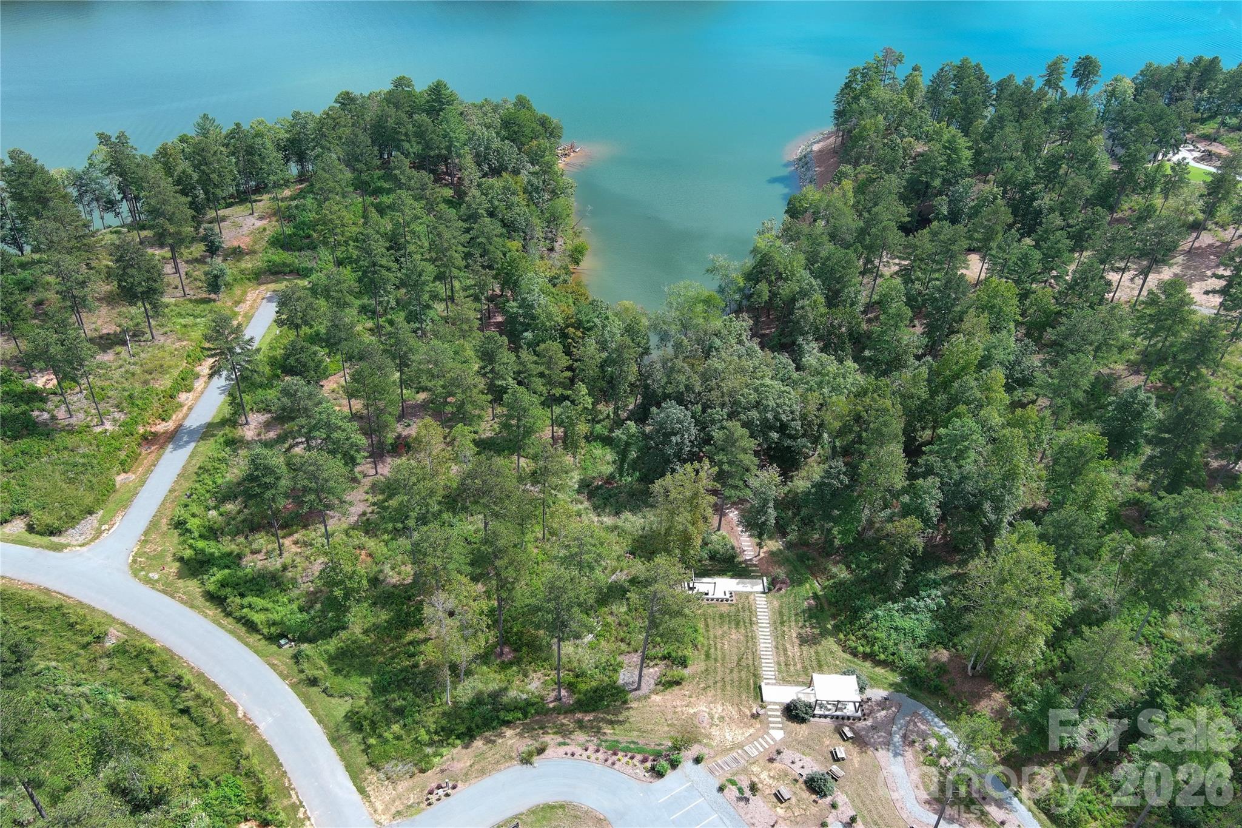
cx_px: 621
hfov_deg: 63.7
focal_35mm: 29
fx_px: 1000
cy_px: 414
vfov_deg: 45.0
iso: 100
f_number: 2.8
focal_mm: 10.57
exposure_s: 1/580
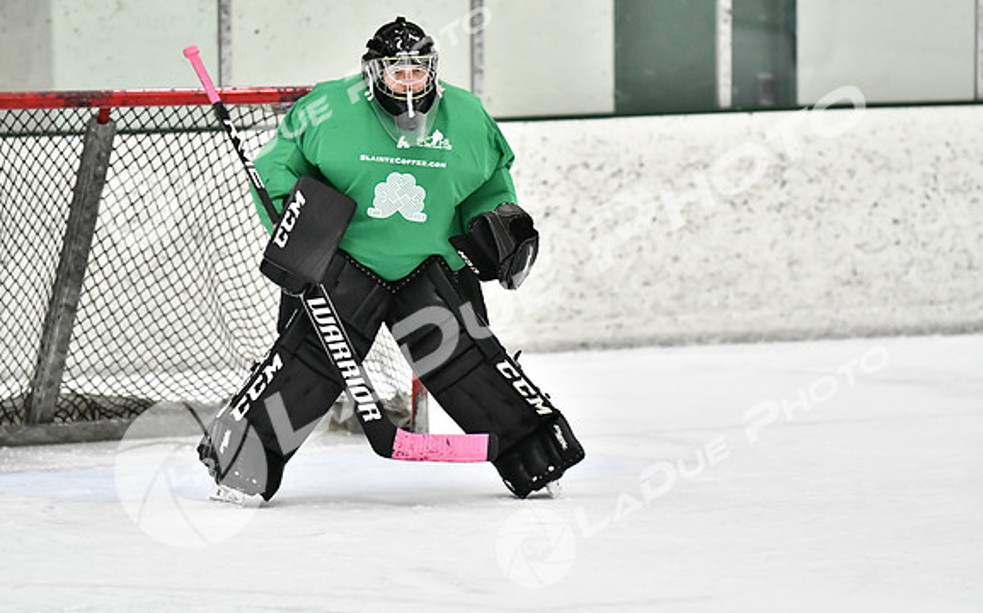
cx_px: 492
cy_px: 297
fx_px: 7618
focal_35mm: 285
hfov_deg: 7.4
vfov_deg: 4.6
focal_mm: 185
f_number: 2.8
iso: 5000
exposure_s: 1/1250
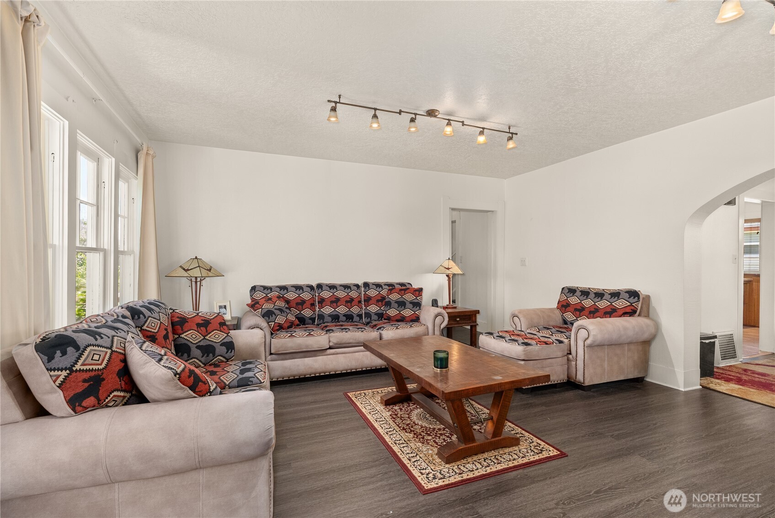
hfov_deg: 96.7
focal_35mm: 16
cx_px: 388
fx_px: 345
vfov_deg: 73.8
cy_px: 259
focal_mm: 16
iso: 500
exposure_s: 1/3
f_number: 9
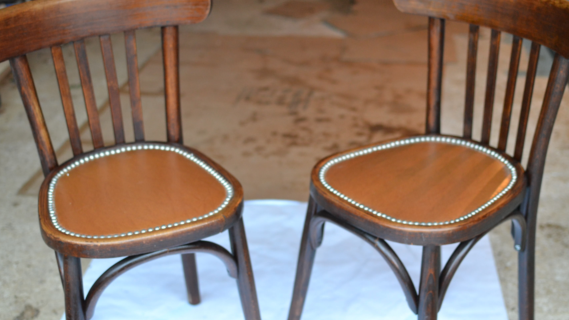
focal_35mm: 56
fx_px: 838
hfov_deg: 37.5
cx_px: 283
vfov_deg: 21.6
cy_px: 168
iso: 800
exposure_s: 1/40
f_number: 2.8
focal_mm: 35
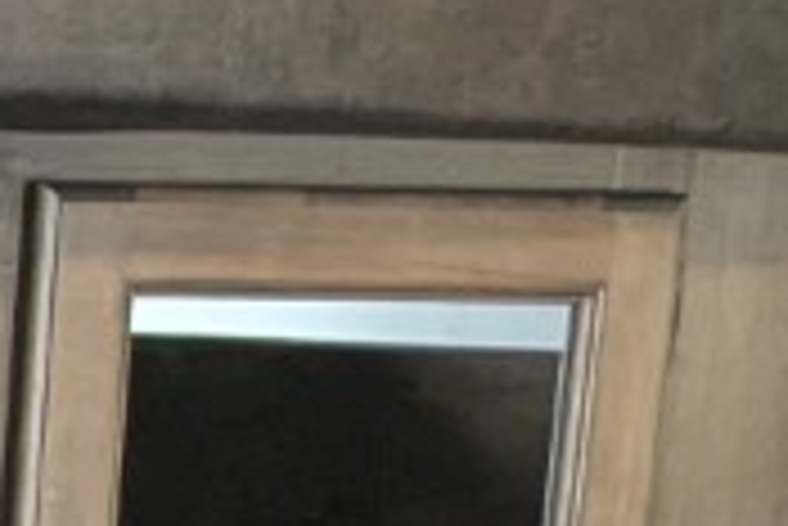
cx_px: -826
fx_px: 2914
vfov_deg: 9.9
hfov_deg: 13.2
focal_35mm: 133
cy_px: 895
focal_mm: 2.35
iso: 262
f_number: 2.2
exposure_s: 1/67.1
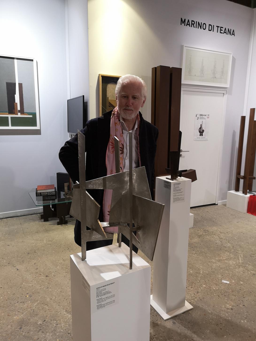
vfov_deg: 65.3
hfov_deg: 51.4
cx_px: 128
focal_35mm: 27
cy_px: 170
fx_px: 266
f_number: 1.8
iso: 200
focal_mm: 3.95
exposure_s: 1/100
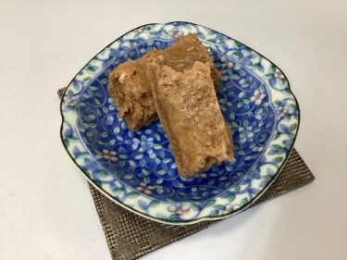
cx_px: 174
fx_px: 311
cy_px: 130
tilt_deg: -59.8
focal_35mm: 31
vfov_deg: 45.4
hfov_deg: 58.4
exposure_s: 1/60
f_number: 2.4
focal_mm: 3.3
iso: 200
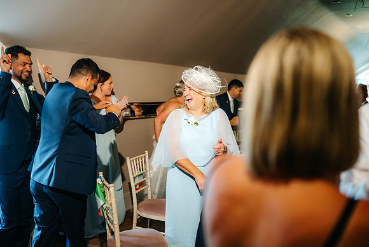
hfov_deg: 54.4
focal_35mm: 35
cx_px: 184
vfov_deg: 37.9
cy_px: 124
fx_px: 359
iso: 640
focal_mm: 35
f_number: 1.8
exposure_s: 1/200
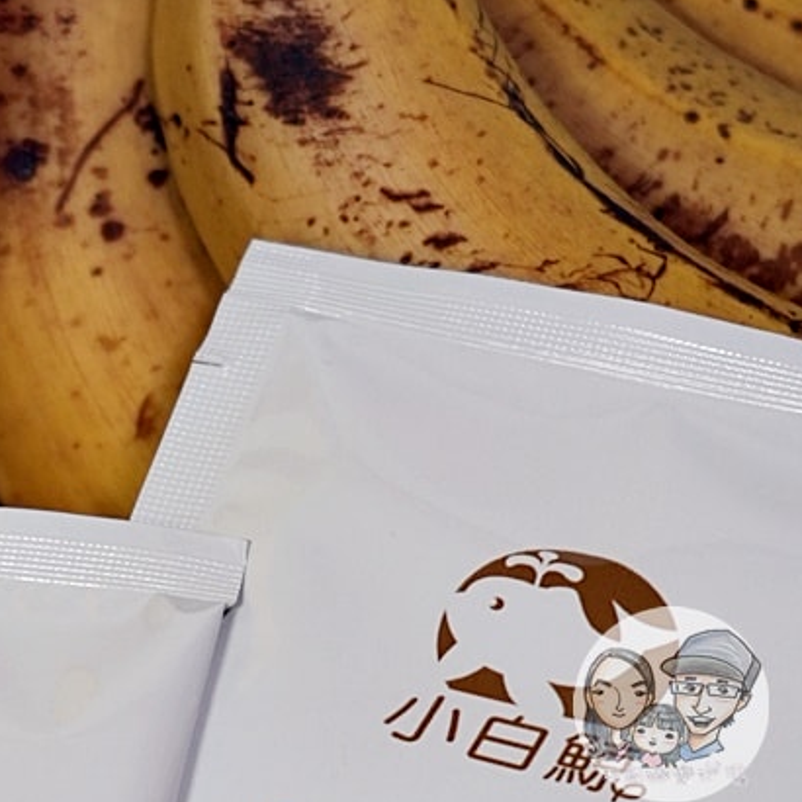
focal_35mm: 194
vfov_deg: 9.0
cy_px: 692
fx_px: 5085
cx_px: -211
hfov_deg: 8.9
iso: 640
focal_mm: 60
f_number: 5.6
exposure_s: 1/160
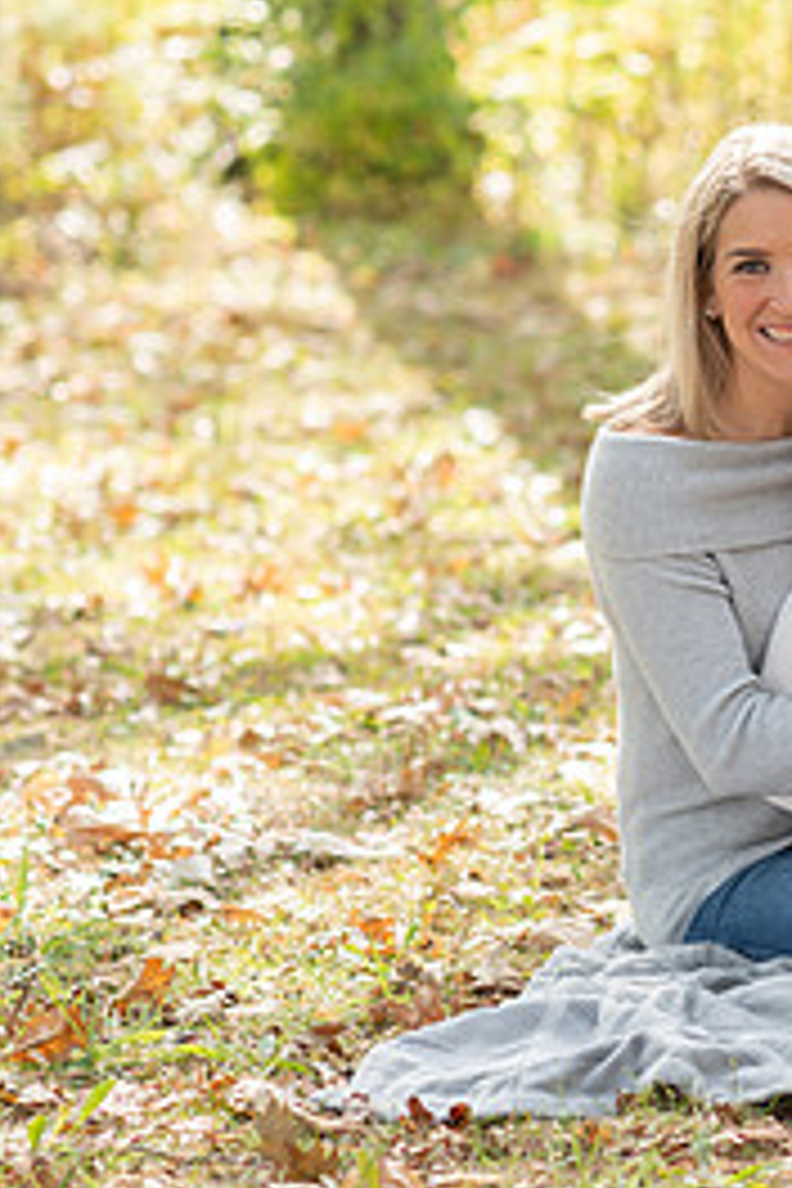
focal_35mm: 187
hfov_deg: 7.2
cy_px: 524
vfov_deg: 11.0
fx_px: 6171
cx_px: 1125
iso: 100
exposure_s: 1/250
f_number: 2.8
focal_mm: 85
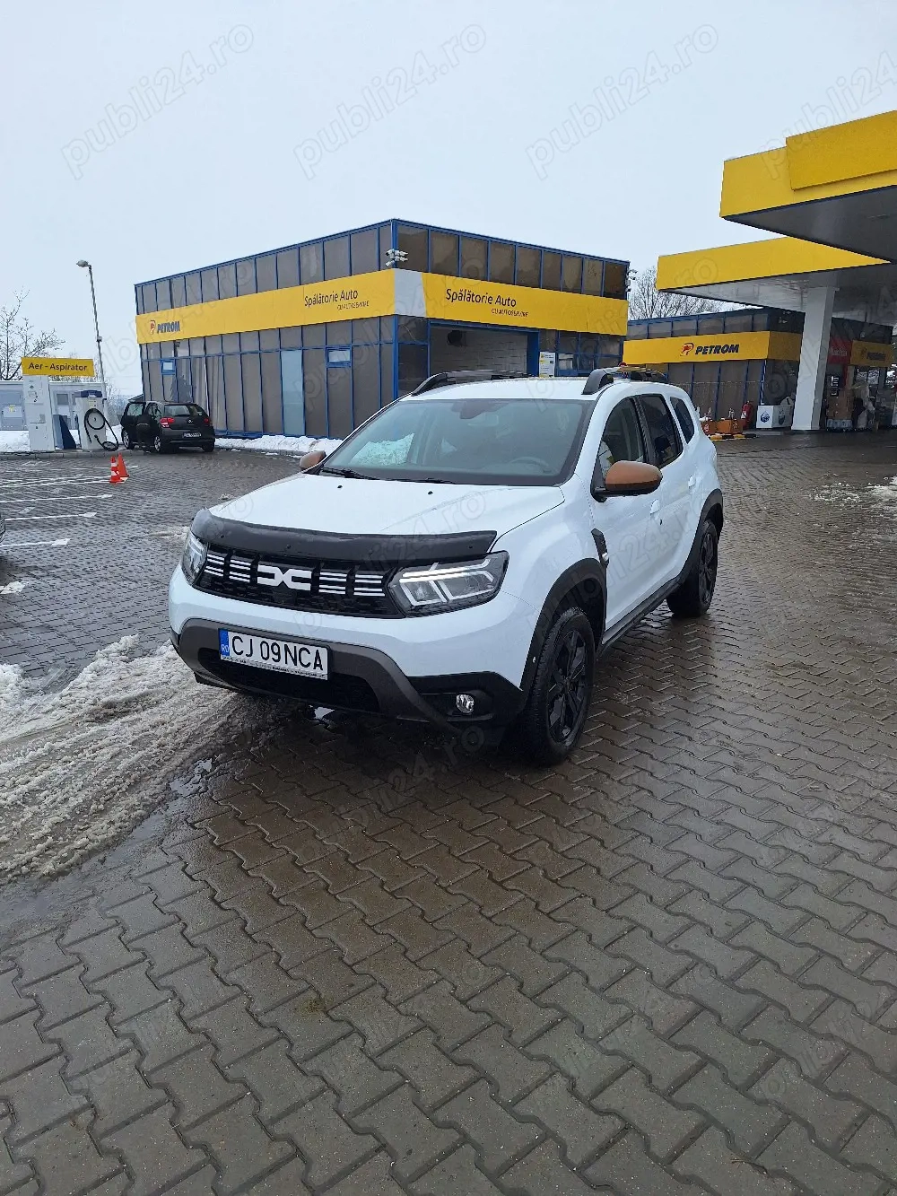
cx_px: 448
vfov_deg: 73.9
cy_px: 598
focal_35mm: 23
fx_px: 795
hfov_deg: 58.9
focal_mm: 5.54
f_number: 1.8
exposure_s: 1/588
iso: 40
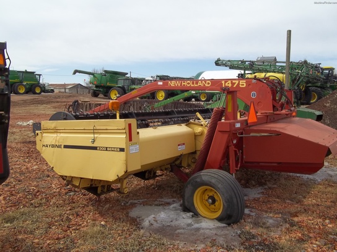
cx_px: 168
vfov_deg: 44.2
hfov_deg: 56.8
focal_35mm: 32
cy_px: 126
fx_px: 312
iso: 64
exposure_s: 1/125
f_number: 8.8
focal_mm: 5.7
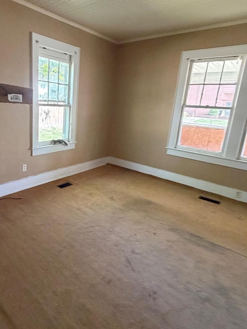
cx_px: 69
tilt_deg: -14.1
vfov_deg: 76.3
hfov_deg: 58.6
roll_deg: -3.3
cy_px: 153
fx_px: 209
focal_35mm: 22
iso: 500
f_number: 2.2
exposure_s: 1/60
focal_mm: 2.22
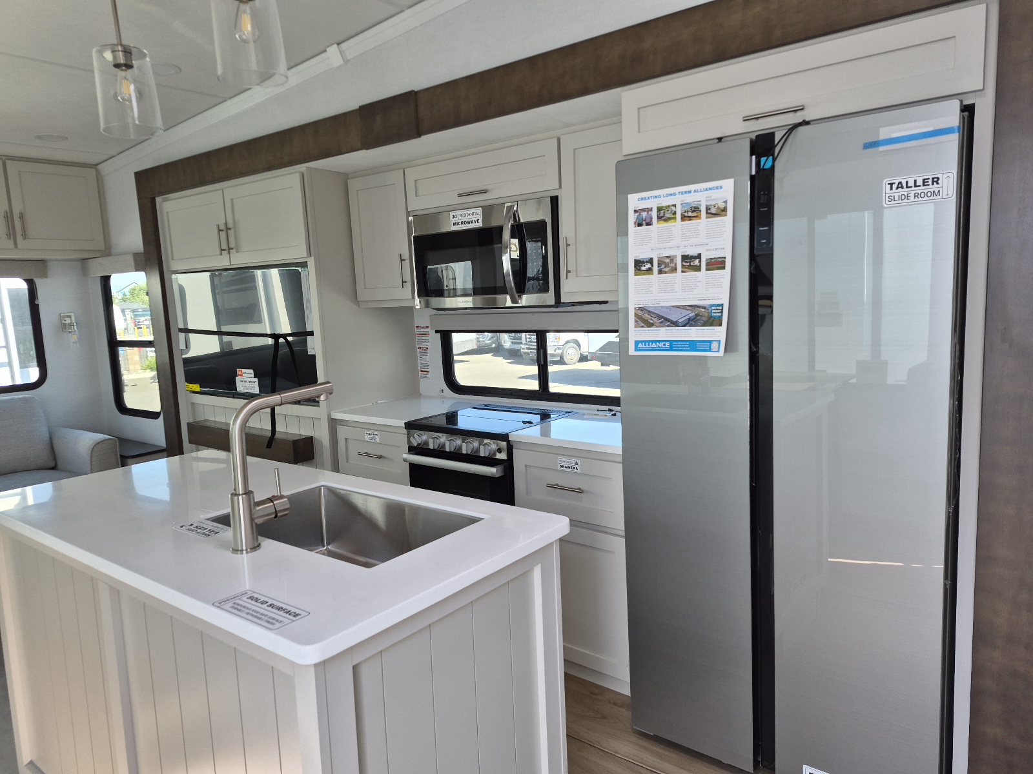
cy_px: 387
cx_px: 516
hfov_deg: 73.9
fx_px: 686
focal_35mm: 23
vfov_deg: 58.9
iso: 100
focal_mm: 5.4
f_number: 1.8
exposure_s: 1/182
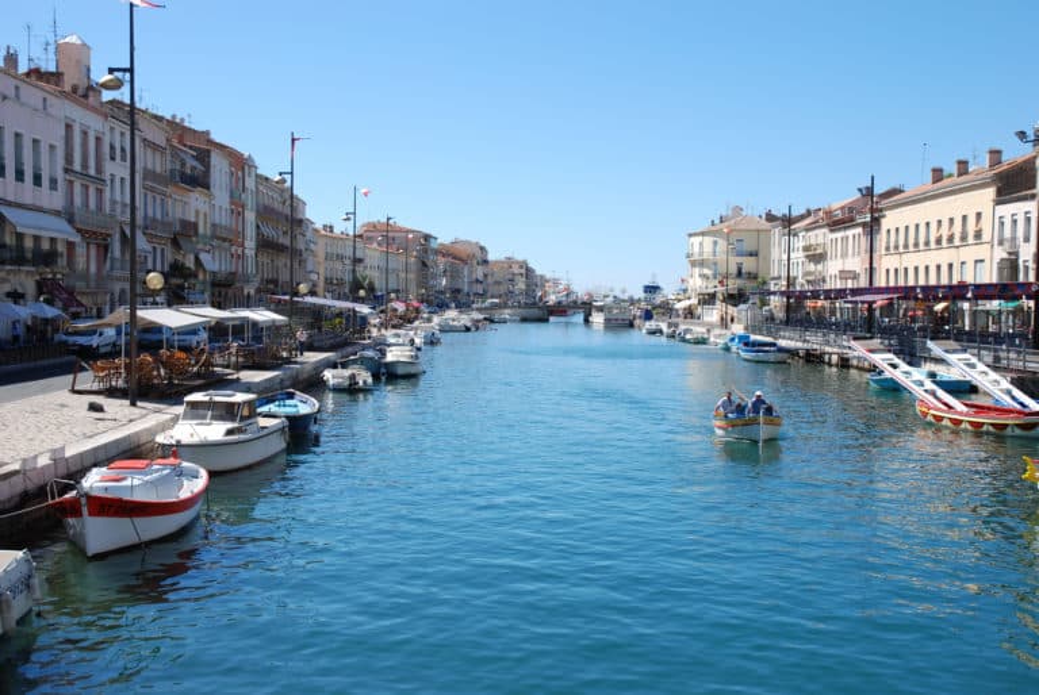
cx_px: 520
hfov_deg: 44.9
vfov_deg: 30.9
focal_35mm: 44
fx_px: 1257
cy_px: 348
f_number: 7.1
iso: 100
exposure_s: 1/200
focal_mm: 29
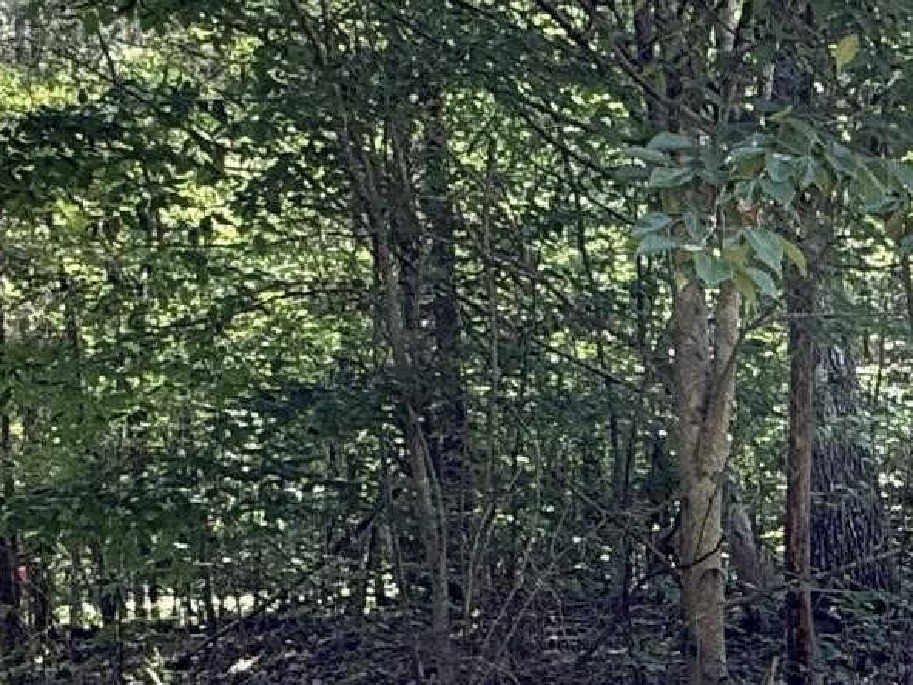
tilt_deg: +8.0
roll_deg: +0.4
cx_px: 760
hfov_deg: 26.8
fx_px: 1873
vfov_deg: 20.4
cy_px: 597
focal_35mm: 71
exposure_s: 1/99
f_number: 2.2
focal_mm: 2.22
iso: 80
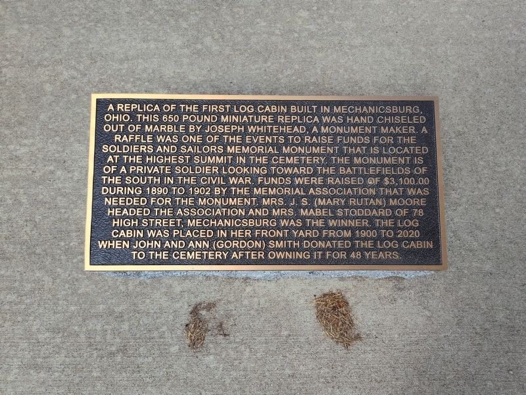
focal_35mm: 23
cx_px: 263
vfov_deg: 58.9
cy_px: 198
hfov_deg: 73.9
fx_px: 349
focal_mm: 5.56
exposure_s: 1/621
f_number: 1.8
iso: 100
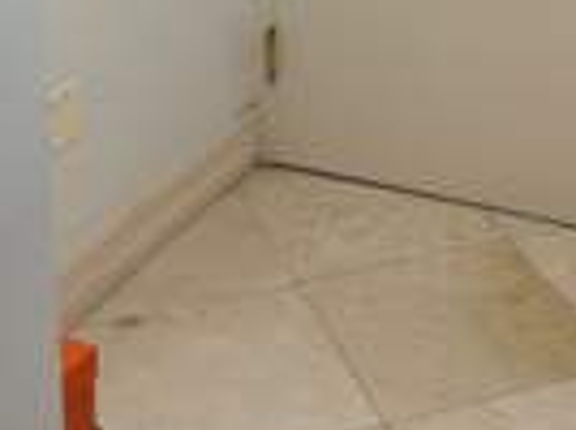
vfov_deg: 15.9
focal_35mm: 86
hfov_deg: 22.7
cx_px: 378
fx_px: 1428
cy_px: -189
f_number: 1.78
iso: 125
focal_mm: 6.76
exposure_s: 1/120
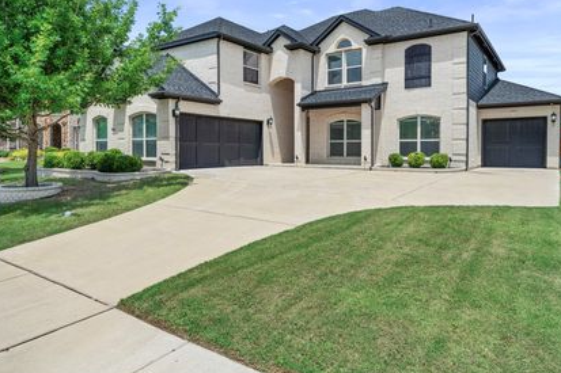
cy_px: 155
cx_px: 310
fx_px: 358
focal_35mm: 23
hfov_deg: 75.9
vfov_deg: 54.8
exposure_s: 1/100
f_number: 8
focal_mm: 19
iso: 250
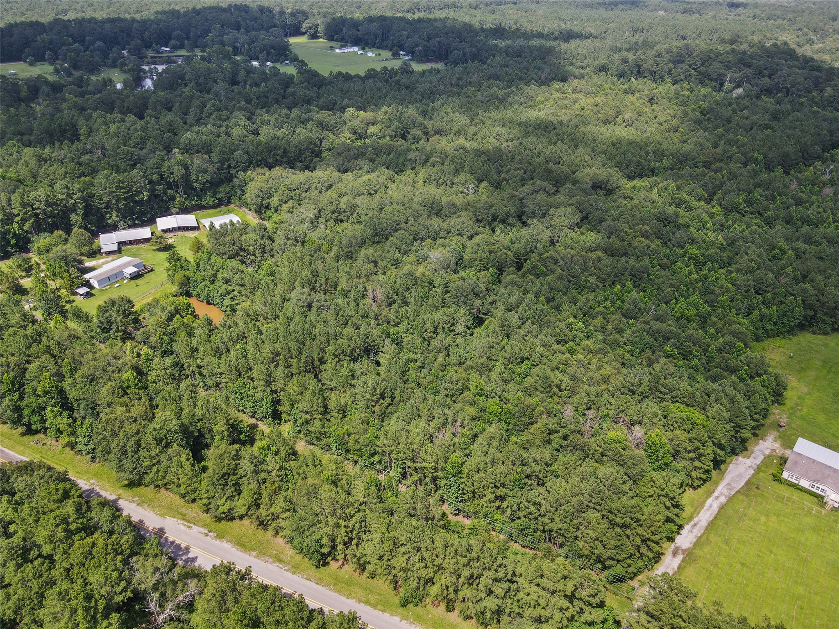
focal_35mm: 24
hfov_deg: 71.6
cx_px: 420
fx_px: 582
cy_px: 314
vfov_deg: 56.8
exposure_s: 1/320
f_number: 2.8
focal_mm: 4.5
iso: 100
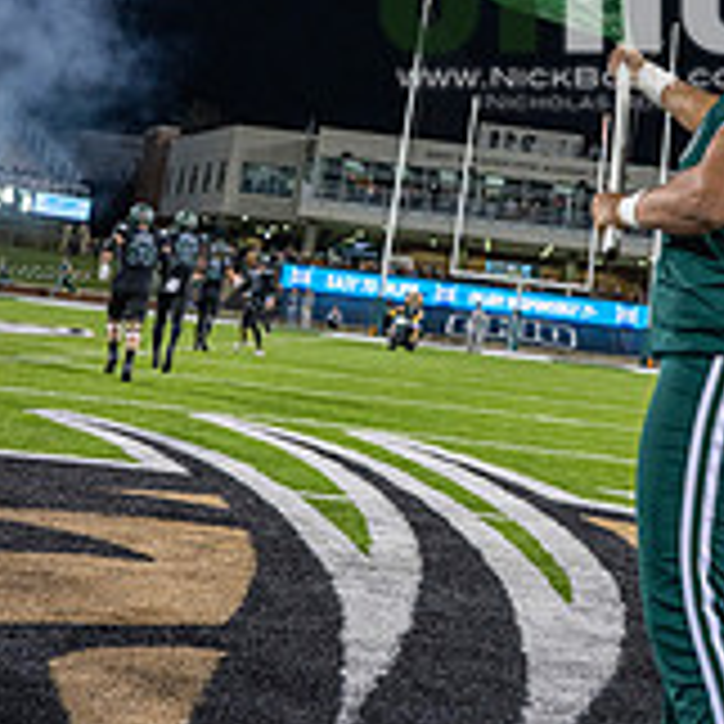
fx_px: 1349
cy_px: -18
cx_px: 580
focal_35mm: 57
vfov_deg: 28.1
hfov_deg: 29.4
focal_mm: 24
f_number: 3.2
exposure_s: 1/500
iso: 1250
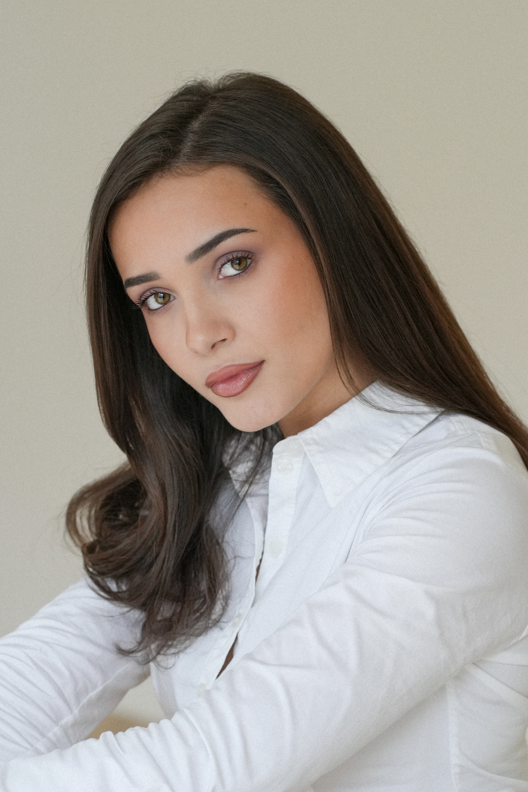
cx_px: 264
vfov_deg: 23.9
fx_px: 1870
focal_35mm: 85
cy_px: 396
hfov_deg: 16.1
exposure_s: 1/160
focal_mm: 85
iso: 640
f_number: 4
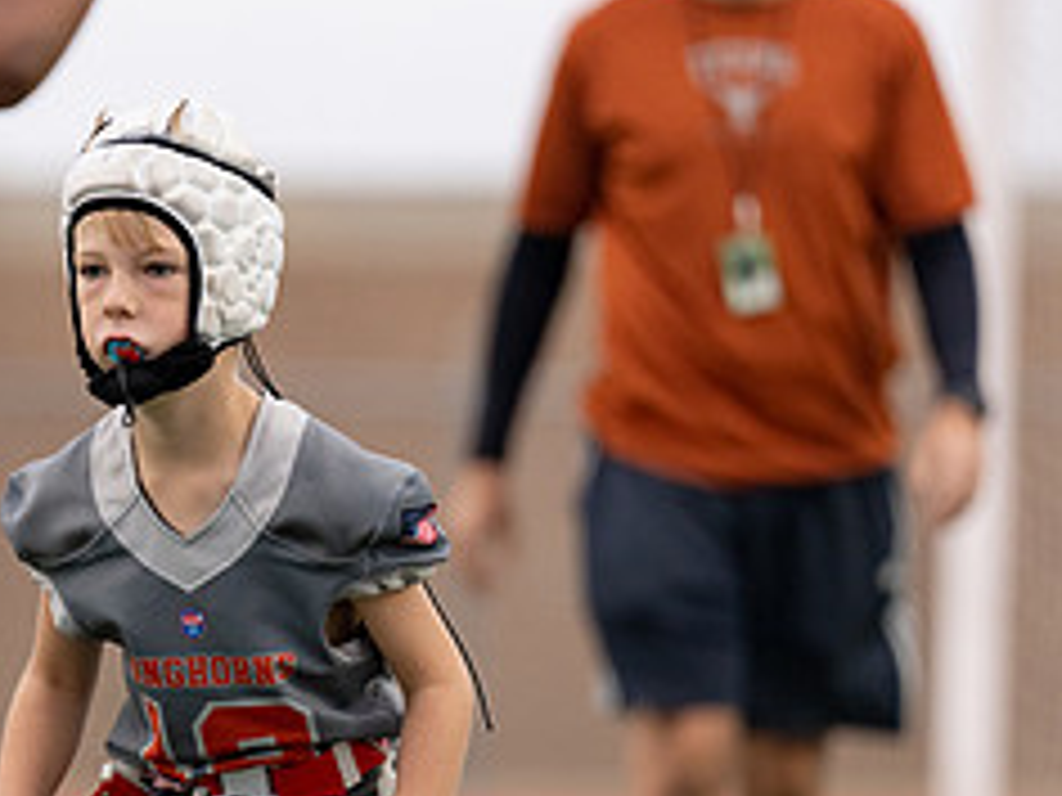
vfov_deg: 3.0
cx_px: 261
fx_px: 15401
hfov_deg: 3.9
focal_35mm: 502
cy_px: 663
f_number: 2.8
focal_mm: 200
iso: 500
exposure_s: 1/1000
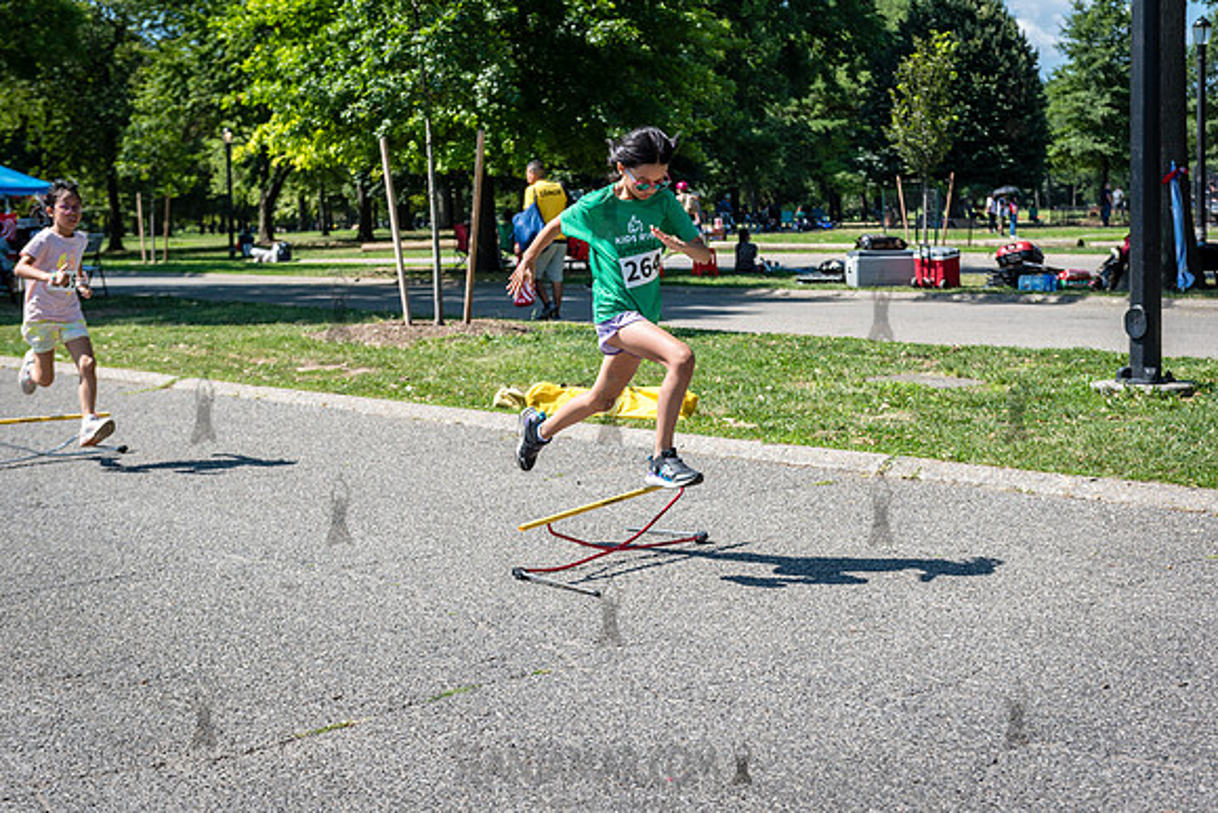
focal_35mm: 56
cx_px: 609
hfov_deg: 35.6
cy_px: 406
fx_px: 1897
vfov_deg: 24.2
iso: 200
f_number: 4
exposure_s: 1/1250
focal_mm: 56
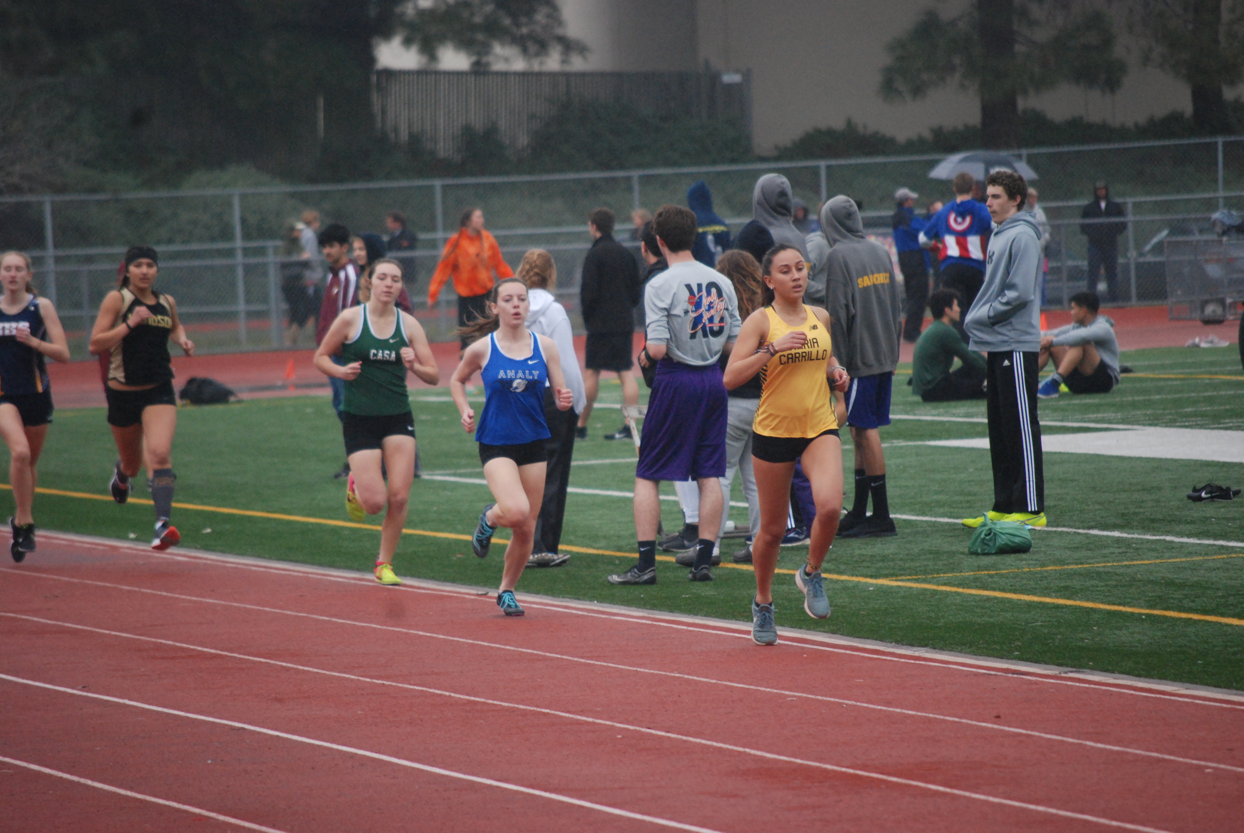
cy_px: 416
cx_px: 622
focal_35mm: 300
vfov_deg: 4.6
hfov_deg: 6.9
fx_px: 10379
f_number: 5.6
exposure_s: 1/1000
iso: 1000
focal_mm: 200
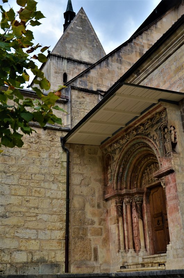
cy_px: 139
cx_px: 92
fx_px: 346
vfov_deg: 43.7
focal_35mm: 45
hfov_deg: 29.7
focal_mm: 30
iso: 320
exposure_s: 1/500
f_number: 4.2
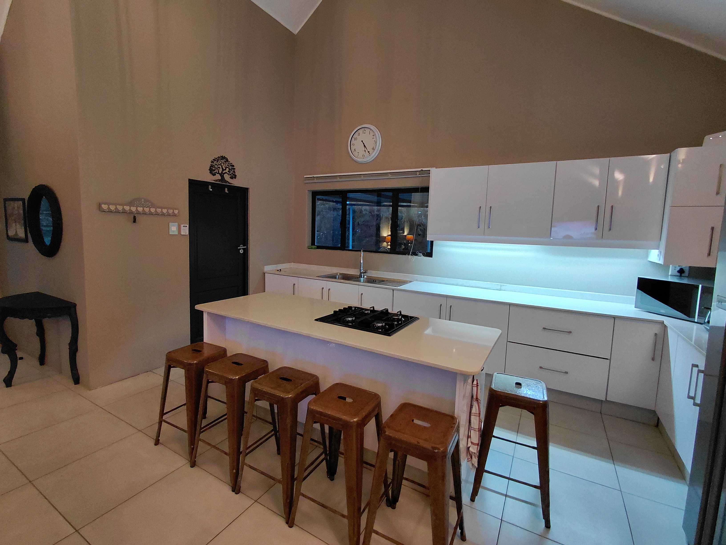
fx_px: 336
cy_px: 272
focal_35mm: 16
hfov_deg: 94.5
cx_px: 363
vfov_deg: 78.1
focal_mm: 1.64
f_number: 2.2
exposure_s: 1/33.3
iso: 250
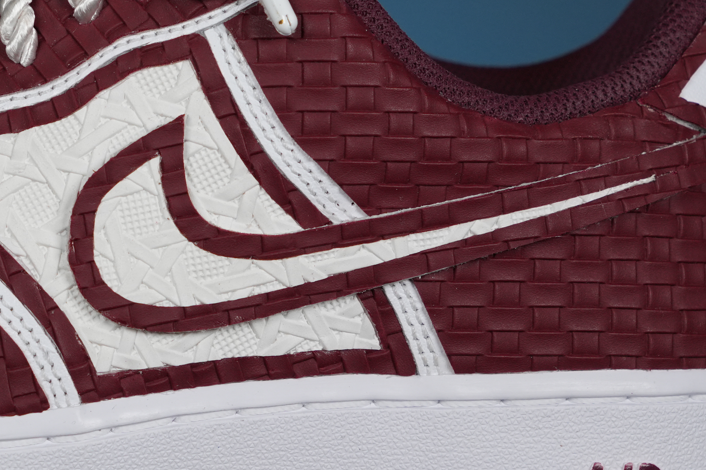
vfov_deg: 11.4
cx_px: 71
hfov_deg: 16.9
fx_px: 2349
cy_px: 72
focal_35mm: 120
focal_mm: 35.2
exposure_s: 1/200
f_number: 5
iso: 400
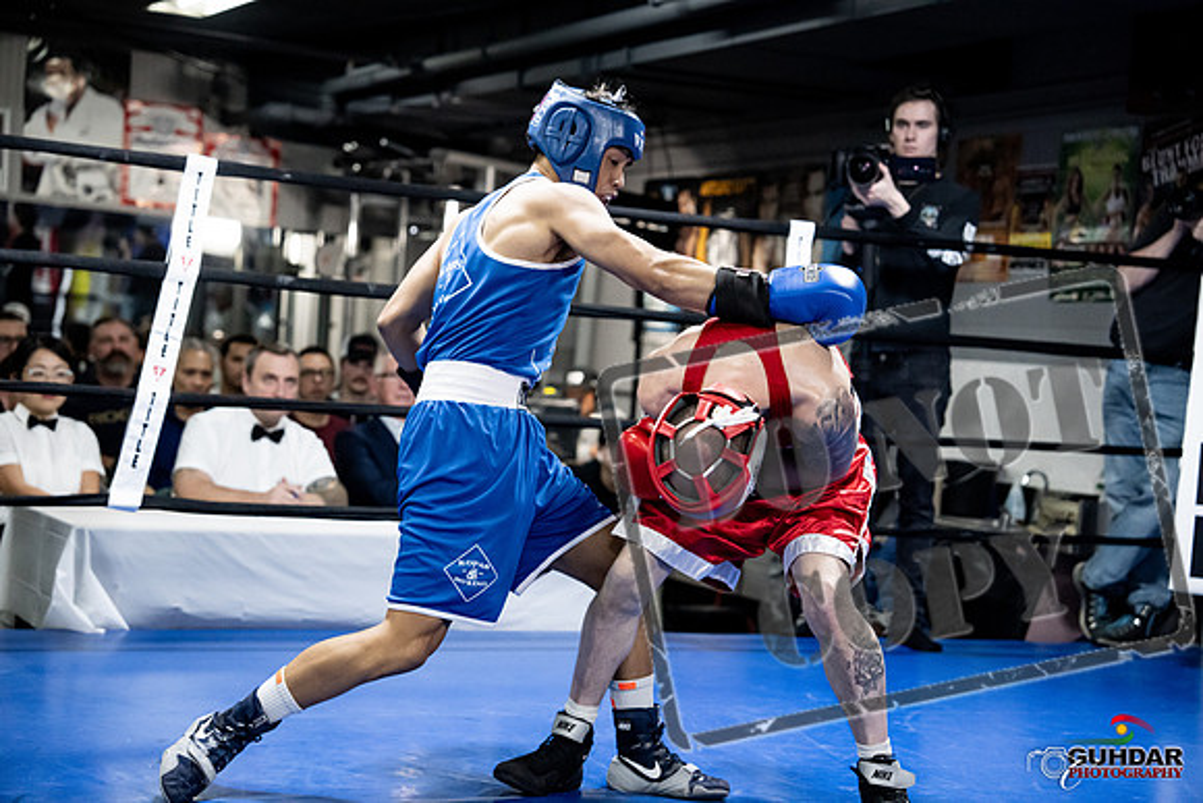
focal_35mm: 70
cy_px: 402
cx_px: 602
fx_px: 2340
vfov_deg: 19.5
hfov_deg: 28.8
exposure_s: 1/1000
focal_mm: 70
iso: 8000
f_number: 2.8
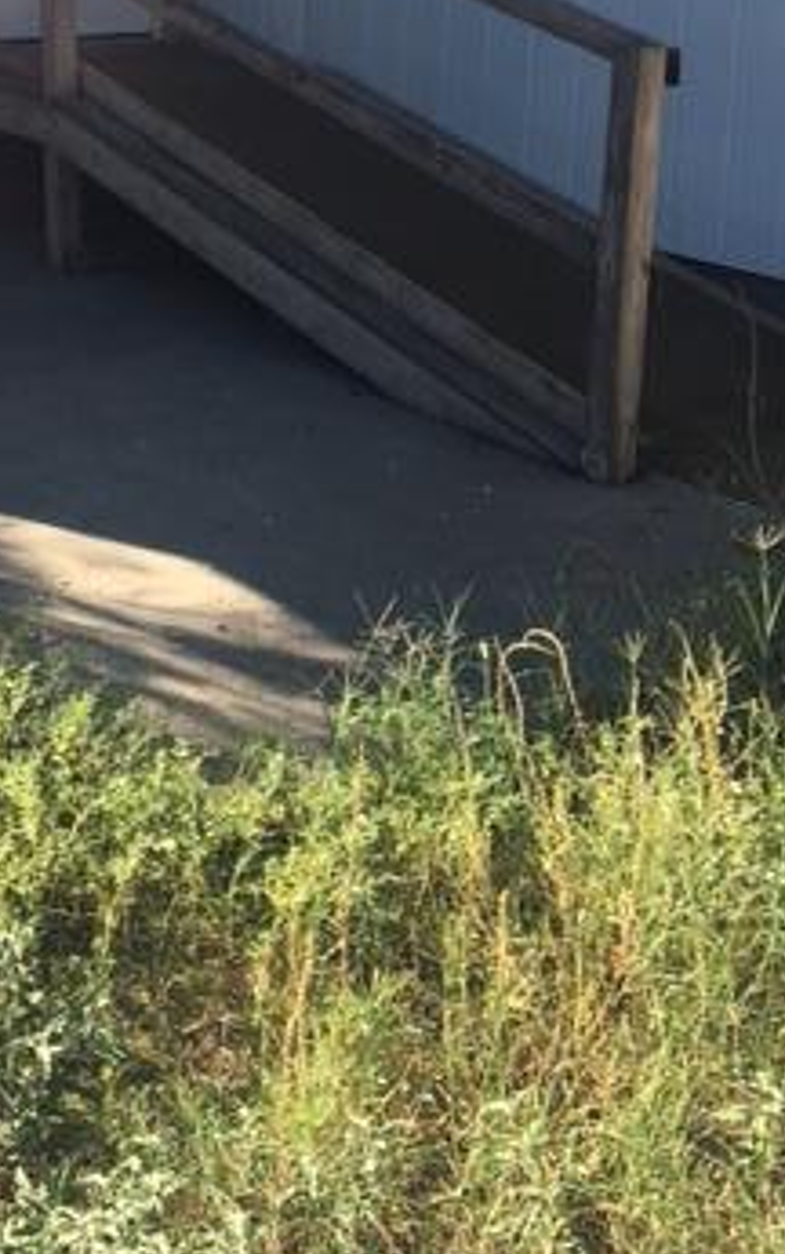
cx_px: 145
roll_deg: -1.0
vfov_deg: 33.8
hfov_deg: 22.4
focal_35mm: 57
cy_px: 134
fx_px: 1949
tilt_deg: -10.8
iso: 25
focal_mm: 4.15
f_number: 2.2
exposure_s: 1/732
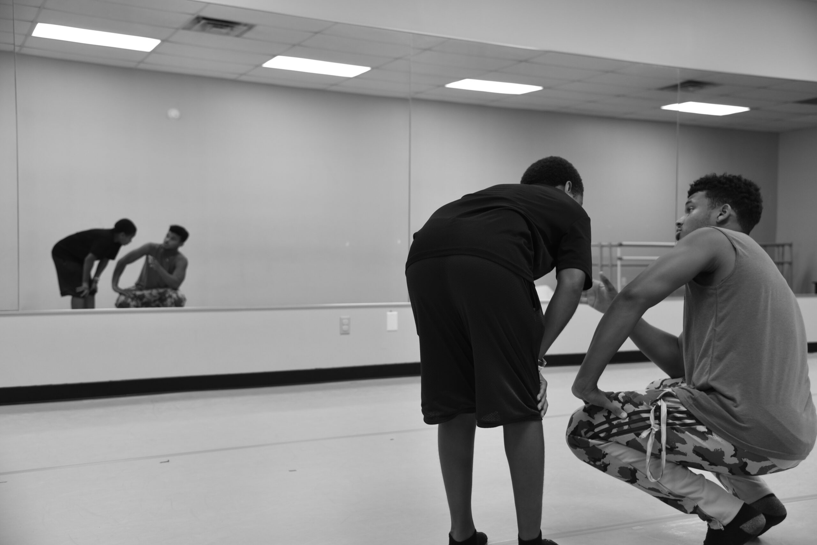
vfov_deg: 33.4
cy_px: 272
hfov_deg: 48.4
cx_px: 408
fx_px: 908
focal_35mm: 40
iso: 450
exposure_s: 1/60
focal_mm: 40
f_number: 4
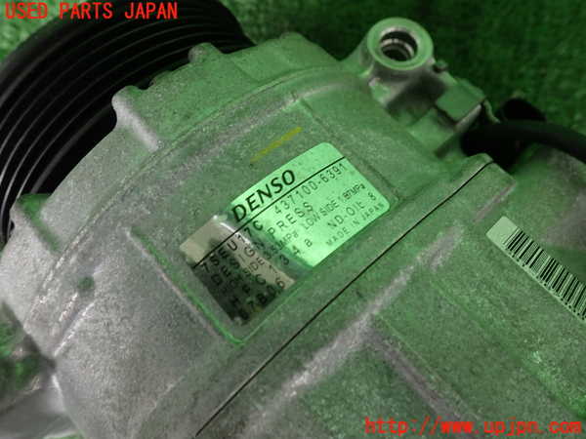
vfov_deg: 46.8
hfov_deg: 60.0
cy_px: 220
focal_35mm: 30
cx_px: 293
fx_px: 508
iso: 200
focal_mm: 5.4
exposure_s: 1/50
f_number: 2.3
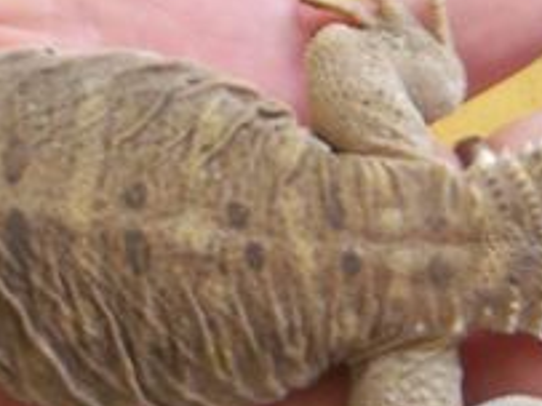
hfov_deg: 16.0
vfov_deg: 12.0
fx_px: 1925
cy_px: 230
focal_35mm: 123
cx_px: 147
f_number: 3.9
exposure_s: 1/20
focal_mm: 6.4
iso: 200
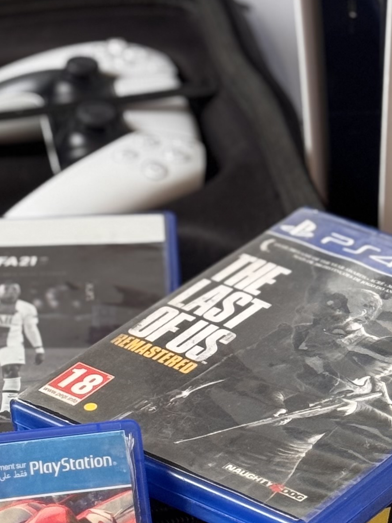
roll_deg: +3.7
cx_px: 81
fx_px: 2476
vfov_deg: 11.8
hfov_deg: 9.0
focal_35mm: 164
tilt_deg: -23.0
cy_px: -91
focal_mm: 6.76
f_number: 1.78
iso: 100
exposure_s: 1/71
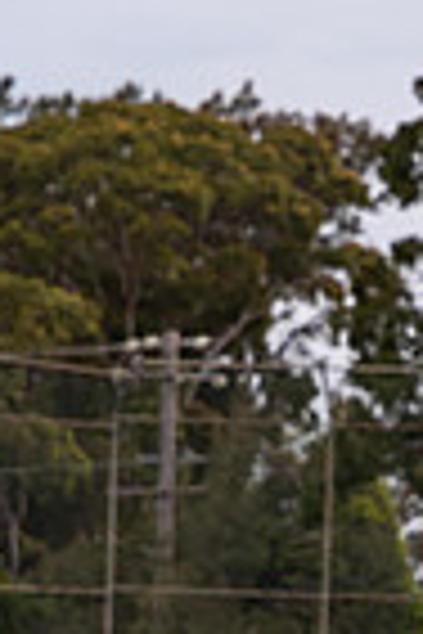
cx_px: 612
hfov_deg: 3.6
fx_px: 6732
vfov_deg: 5.3
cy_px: 967
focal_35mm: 382
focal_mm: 80
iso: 400
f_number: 6.3
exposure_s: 1/320
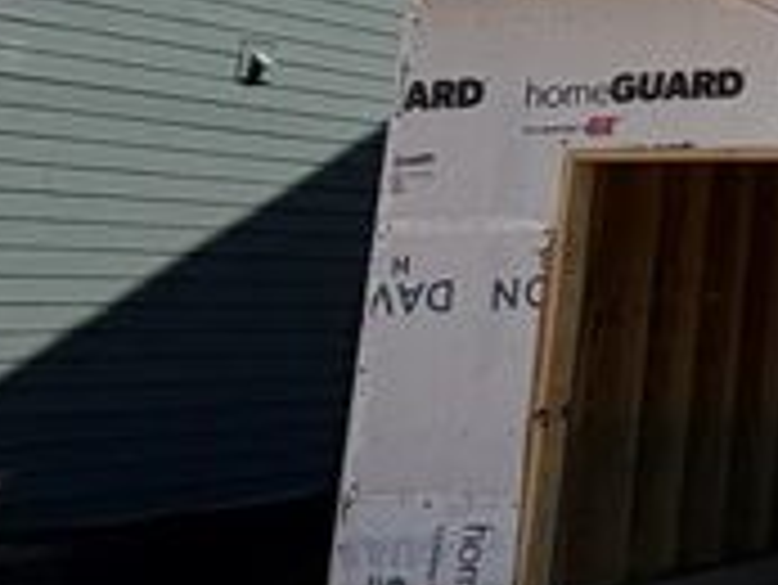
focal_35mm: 83
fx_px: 1867
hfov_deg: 14.7
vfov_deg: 17.3
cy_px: -32
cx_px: 1871
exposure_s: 1/830
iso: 20
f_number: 2.2
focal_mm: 2.22
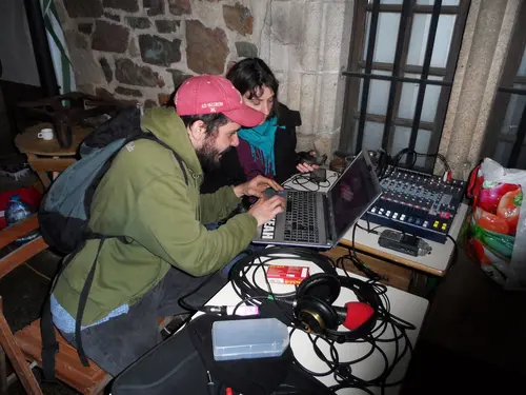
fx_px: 365
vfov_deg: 56.8
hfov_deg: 71.6
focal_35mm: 24
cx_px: 263
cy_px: 198
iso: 200
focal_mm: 4
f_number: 3.2
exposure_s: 1/30
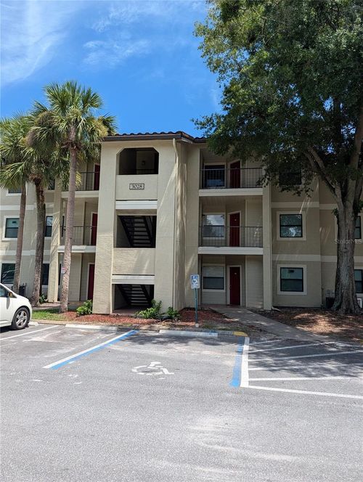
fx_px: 335
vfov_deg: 71.5
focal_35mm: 24
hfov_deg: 56.9
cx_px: 182
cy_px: 241
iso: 20
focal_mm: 6.9
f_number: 1.68
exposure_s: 1/704
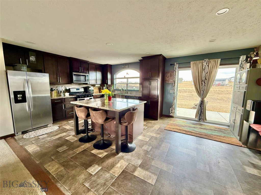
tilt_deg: -5.9
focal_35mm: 14
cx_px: 130
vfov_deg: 85.7
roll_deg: -0.5
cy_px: 98
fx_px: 106
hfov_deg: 102.1
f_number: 2.2
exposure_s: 1/99
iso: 320
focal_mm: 2.22
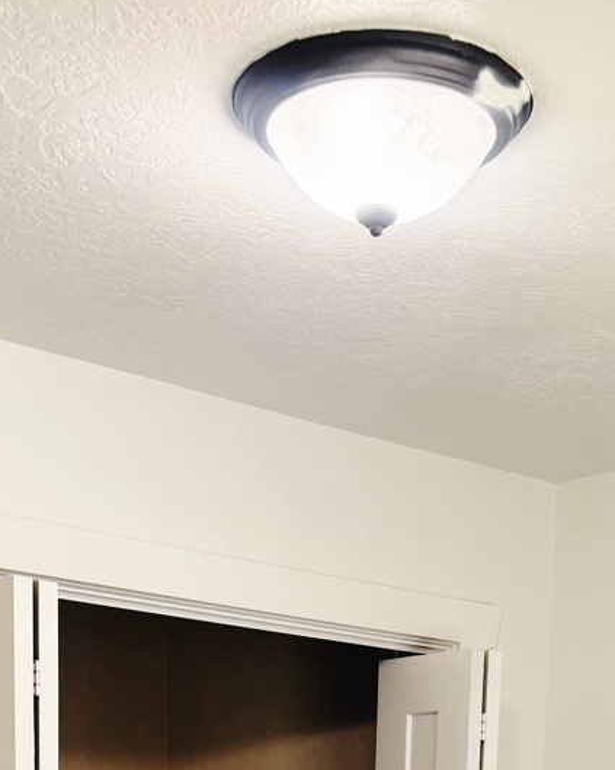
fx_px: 1548
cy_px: 1052
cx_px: 336
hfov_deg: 22.5
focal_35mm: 68
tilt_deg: -6.3
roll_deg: -1.7
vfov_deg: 23.9
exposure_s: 1/60
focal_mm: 6.76
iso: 125
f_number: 1.78
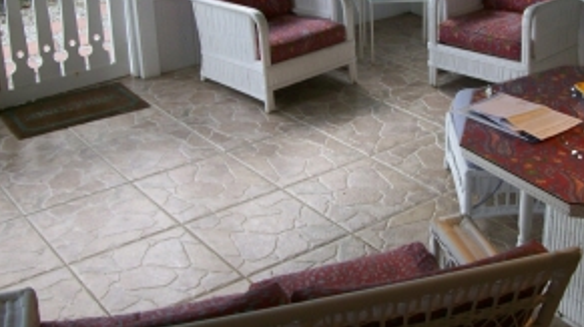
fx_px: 835
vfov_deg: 22.0
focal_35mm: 54
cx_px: 359
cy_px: 90
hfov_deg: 38.3
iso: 80
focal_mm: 6
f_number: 2.7
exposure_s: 1/76.2
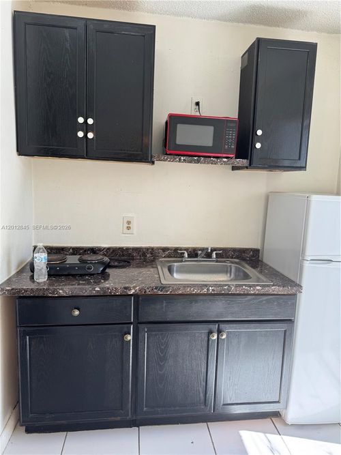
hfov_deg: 56.8
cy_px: 228
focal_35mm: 24
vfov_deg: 71.6
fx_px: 315
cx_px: 170
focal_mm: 6.76
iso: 80
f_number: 1.78
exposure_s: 1/352
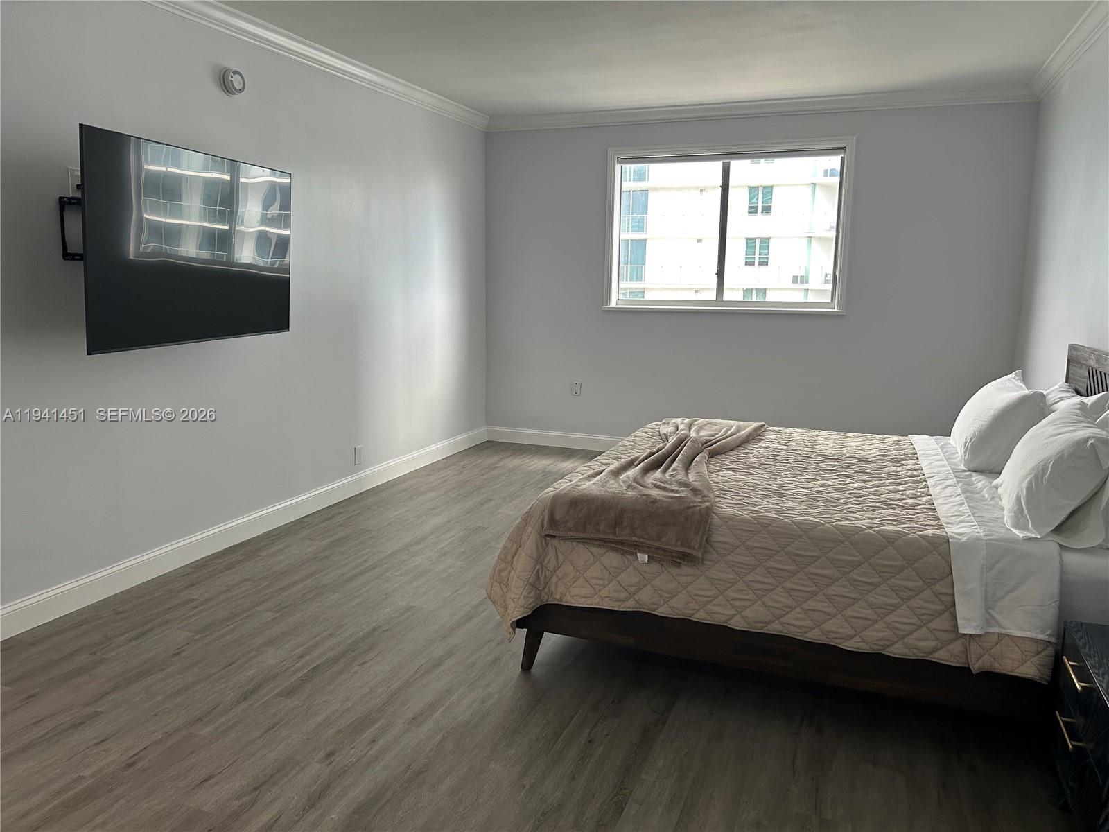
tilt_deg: -8.9
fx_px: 833
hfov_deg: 67.3
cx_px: 554
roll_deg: -0.7
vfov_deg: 53.1
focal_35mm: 26
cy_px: 416
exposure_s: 1/120
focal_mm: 5.7
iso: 100
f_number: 1.5
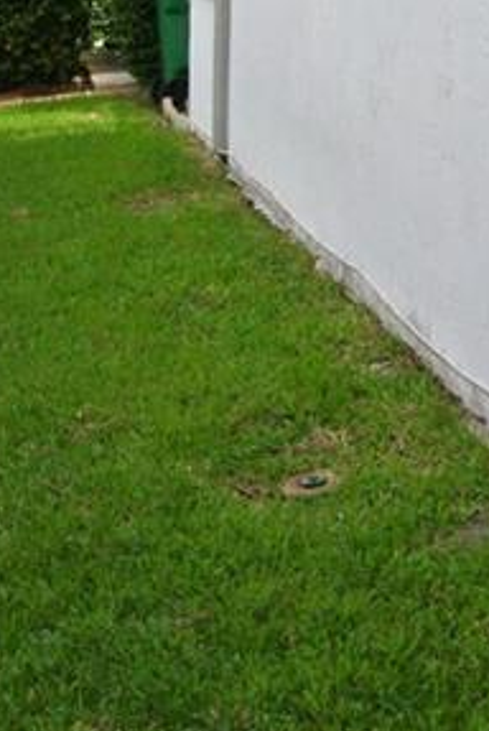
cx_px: 216
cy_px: 38
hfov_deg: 13.9
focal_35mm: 99
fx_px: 2012
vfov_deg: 20.1
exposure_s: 1/60
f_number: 16
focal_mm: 14
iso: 400
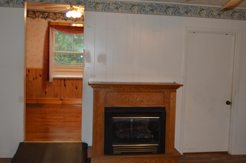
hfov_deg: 49.6
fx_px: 266
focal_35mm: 39
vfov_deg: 34.1
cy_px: 82
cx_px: 123
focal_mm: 26
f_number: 4
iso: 640
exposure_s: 1/60
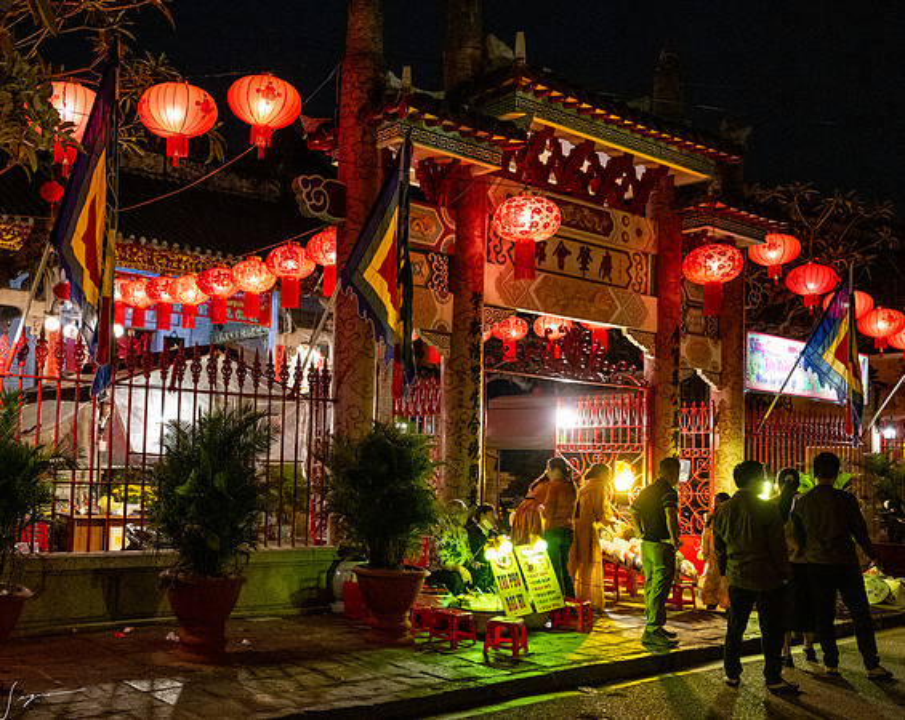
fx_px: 995
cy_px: 408
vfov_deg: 39.7
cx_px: 310
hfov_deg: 48.2
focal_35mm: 37
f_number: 2.8
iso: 4000
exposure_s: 1/100
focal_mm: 24
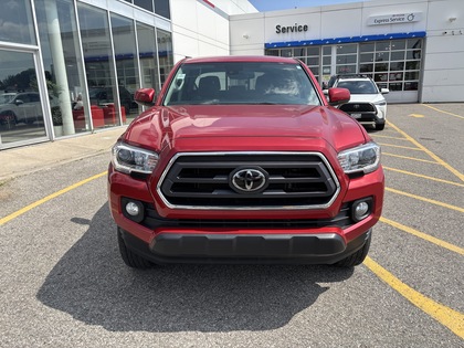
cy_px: 174
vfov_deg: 53.1
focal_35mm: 26
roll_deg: +2.0
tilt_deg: -13.1
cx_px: 232
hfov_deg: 67.3
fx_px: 349
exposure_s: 1/2857
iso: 50
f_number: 1.6
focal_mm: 5.96
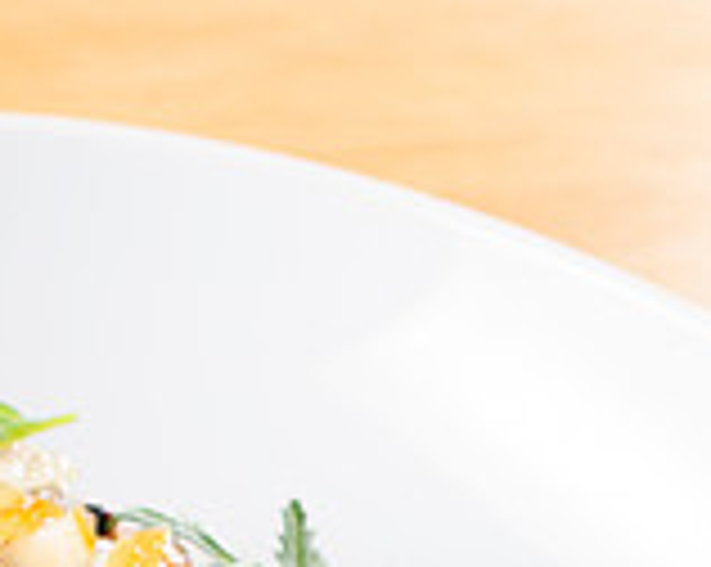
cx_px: 342
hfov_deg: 9.0
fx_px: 4498
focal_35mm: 214
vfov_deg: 7.1
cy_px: 893
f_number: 7.1
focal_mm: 50
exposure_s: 1/200
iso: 200
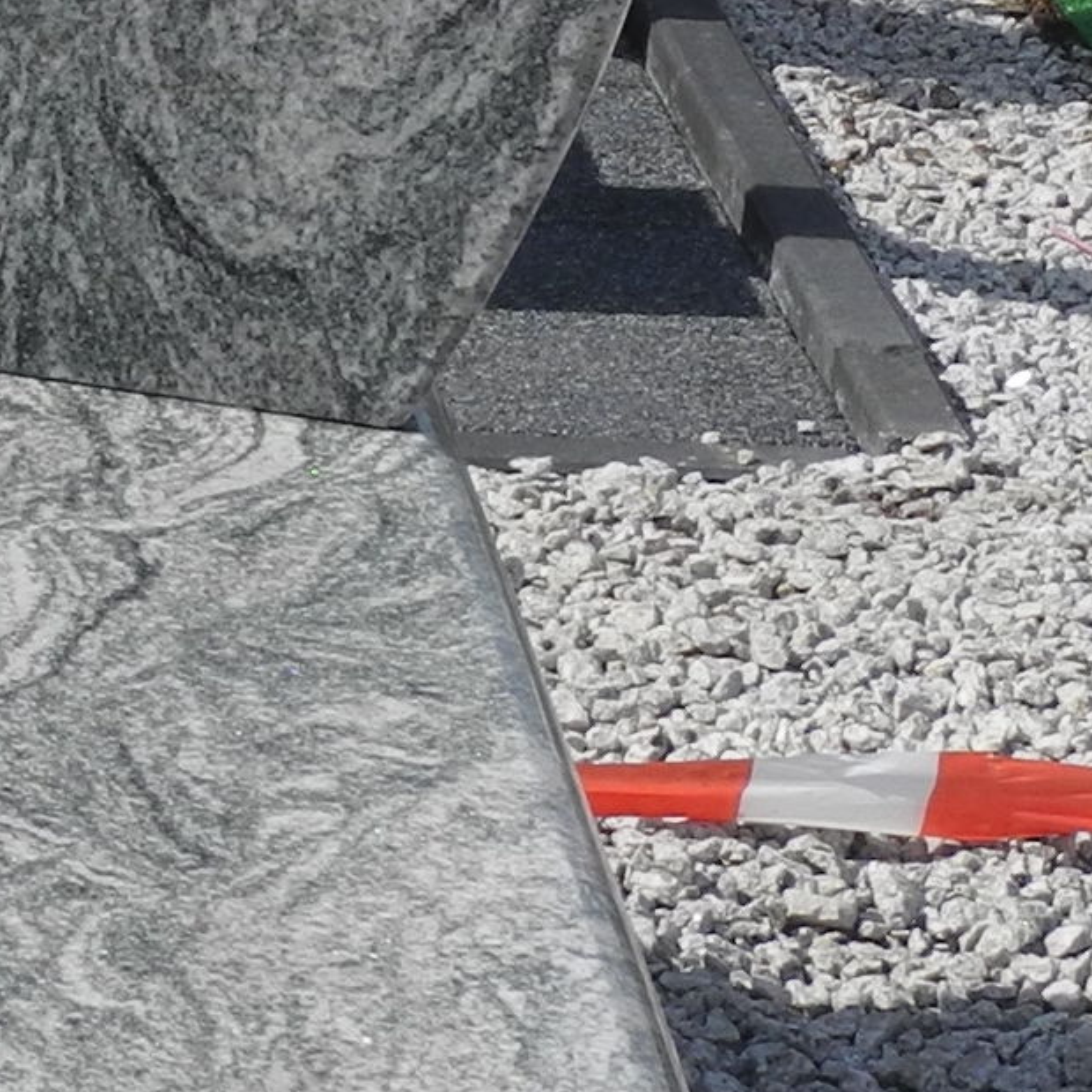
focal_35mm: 234
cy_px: 211
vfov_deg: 7.5
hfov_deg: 7.4
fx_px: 8352
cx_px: -557
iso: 100
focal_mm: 9.7
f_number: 4
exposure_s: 1/1000
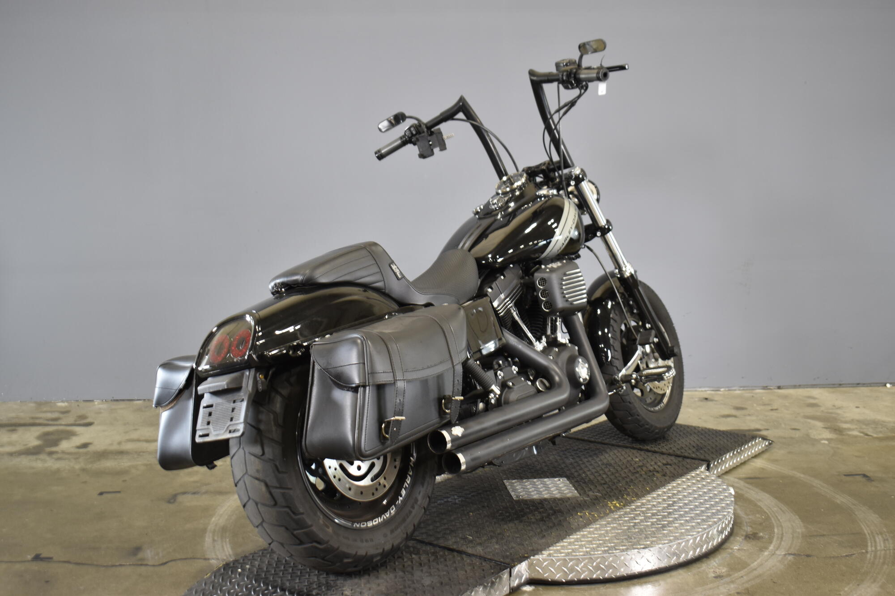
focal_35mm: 40
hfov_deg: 47.9
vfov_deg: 33.0
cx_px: 448
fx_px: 1007
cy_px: 298
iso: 400
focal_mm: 27
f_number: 4
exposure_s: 1/15
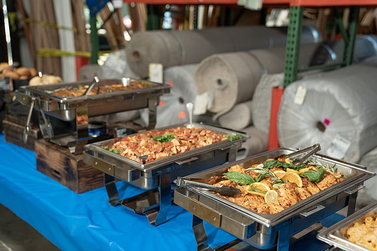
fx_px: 419
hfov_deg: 48.4
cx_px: 188
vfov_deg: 33.4
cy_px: 126
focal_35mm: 40
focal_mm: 40
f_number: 2.8
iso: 640
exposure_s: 1/200
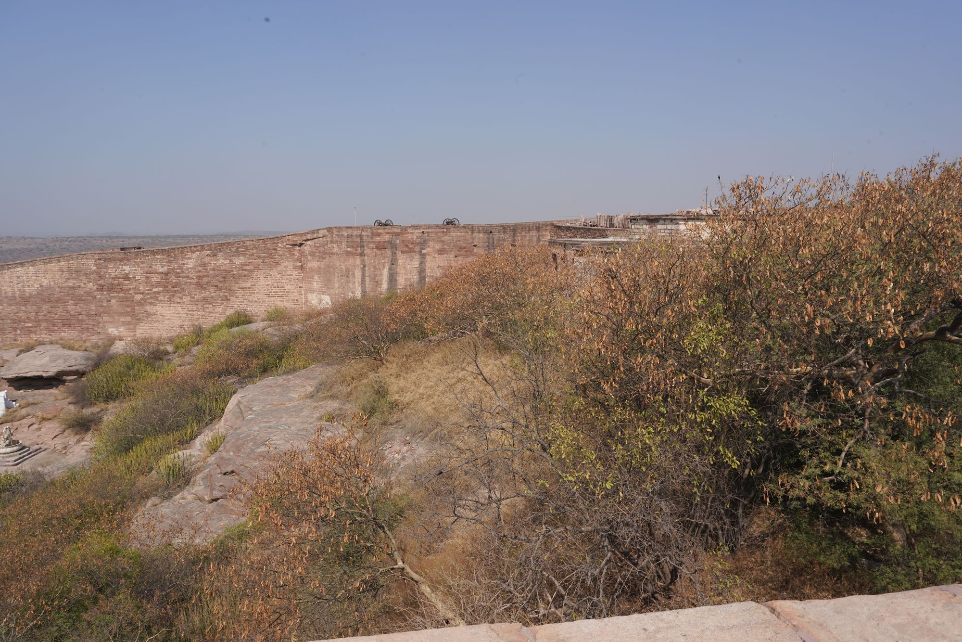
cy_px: 321
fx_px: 641
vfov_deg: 53.1
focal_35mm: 24
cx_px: 481
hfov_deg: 73.7
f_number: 18
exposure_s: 1/100
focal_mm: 24
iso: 100
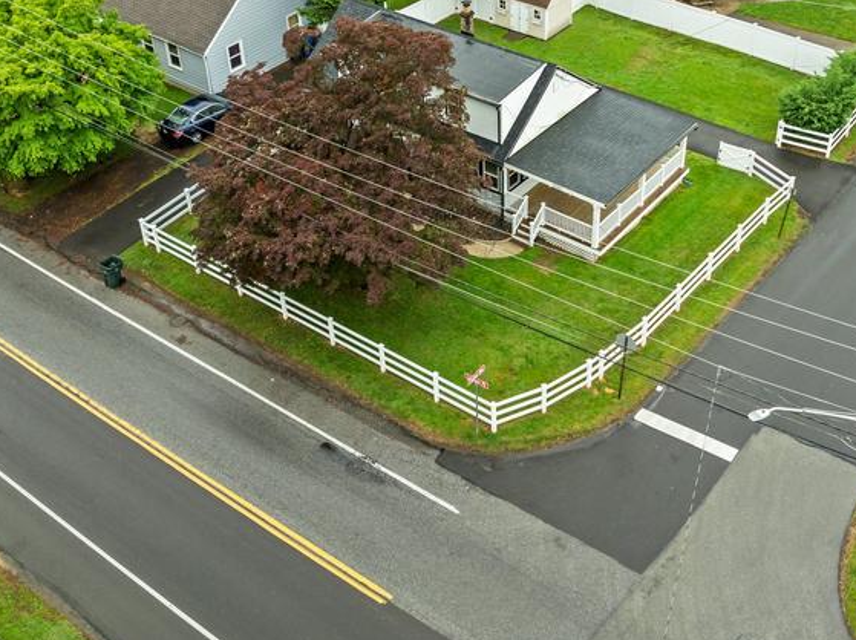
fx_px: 1087
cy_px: 217
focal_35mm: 44
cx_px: 508
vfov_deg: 32.6
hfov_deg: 42.8
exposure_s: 1/400
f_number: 2.8
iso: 100
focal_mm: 12.29
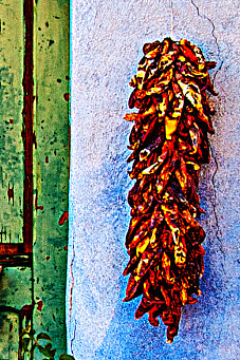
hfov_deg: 6.0
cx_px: -147
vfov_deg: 9.1
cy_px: 260
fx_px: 2252
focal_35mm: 225
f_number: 5.6
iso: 320
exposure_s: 1/125
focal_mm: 32
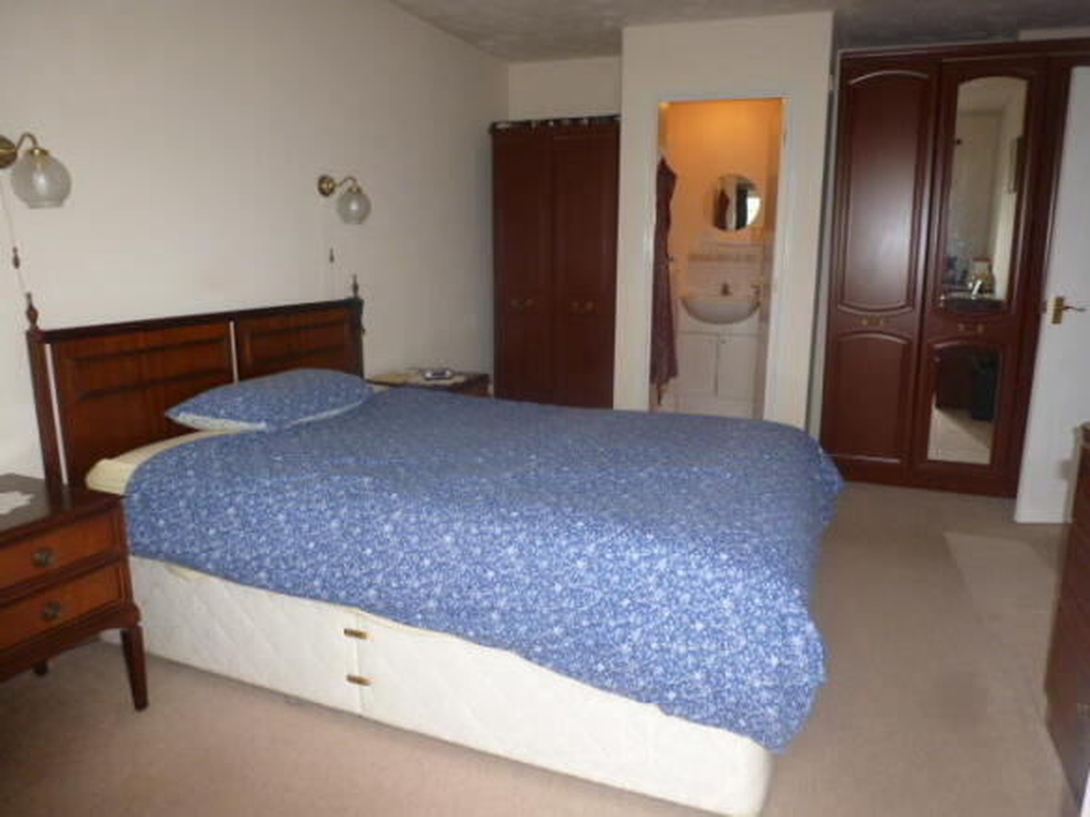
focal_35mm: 24
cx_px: 545
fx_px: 756
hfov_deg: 71.6
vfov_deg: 56.8
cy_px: 408
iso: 250
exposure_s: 1/60
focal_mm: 4.3
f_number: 3.3
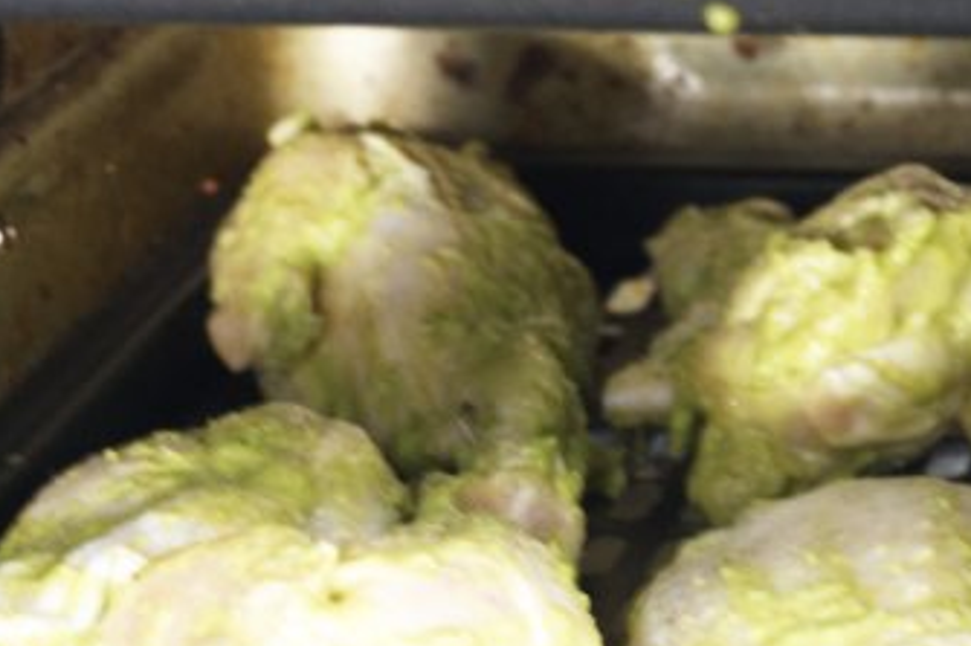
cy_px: 358
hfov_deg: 10.7
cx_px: 983
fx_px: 5122
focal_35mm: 190
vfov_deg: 7.2
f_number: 8
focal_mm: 53
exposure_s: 1/13
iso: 1000
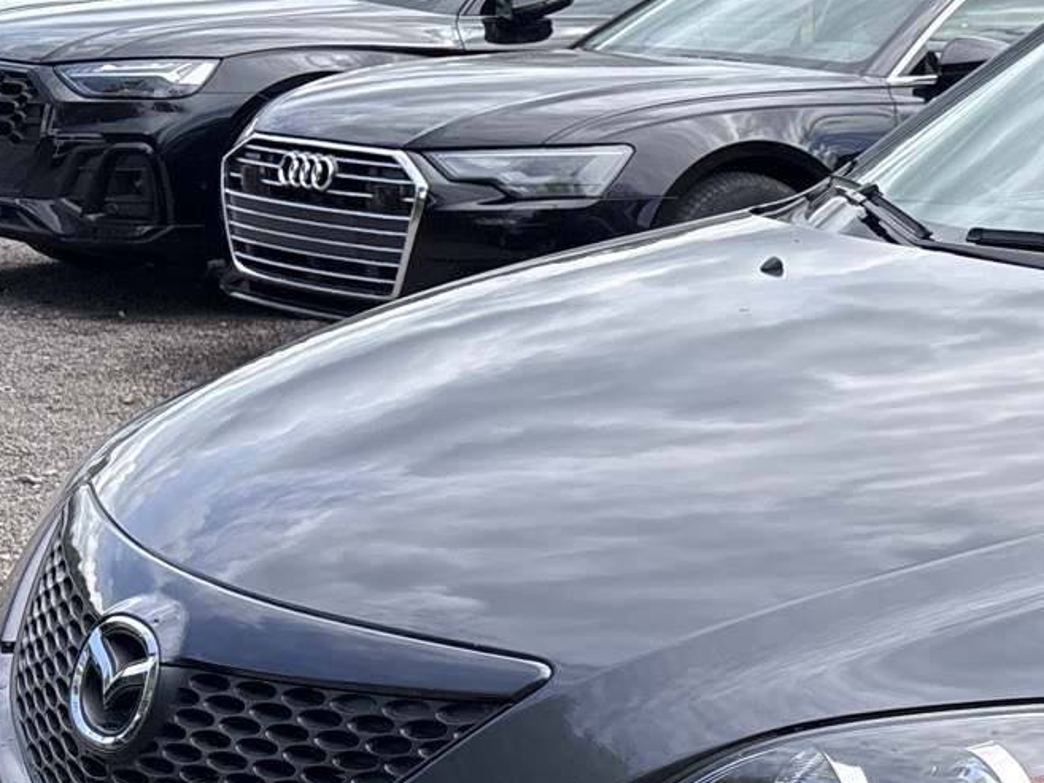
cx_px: 1197
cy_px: 777
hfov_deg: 23.8
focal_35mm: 76
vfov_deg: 18.9
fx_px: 2293
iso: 50
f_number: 1.6
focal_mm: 5.96
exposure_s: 1/1418
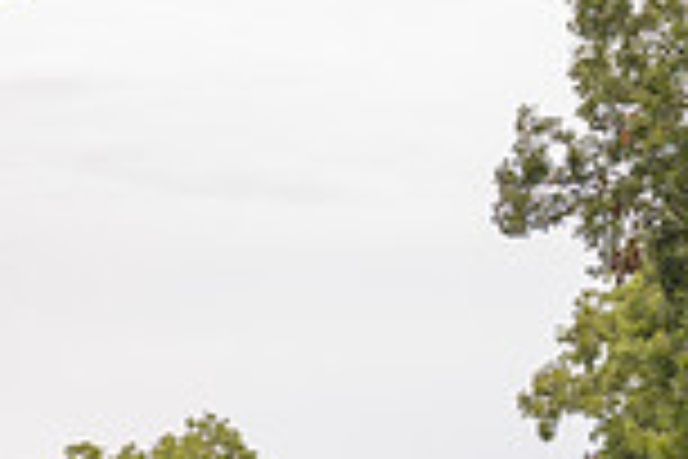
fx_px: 3612
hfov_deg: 10.9
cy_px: 418
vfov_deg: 7.2
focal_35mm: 189
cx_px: 333
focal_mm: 50
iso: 80
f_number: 2
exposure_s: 1/800
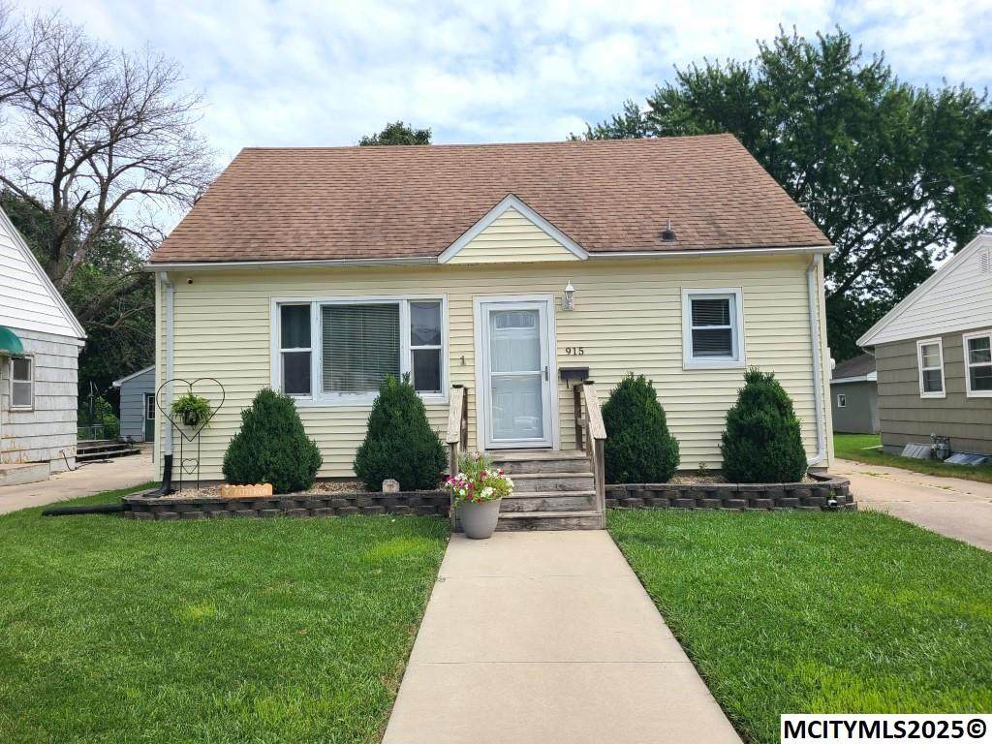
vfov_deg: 53.1
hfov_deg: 67.3
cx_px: 496
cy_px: 372
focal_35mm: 26
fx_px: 745
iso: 40
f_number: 1.8
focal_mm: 5.4
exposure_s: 1/2346
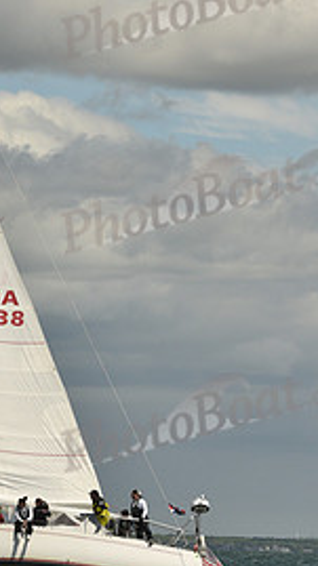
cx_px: -47
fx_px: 4744
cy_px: 339
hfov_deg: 3.8
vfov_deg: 6.8
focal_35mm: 316
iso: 320
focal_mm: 140
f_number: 14
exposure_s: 1/800
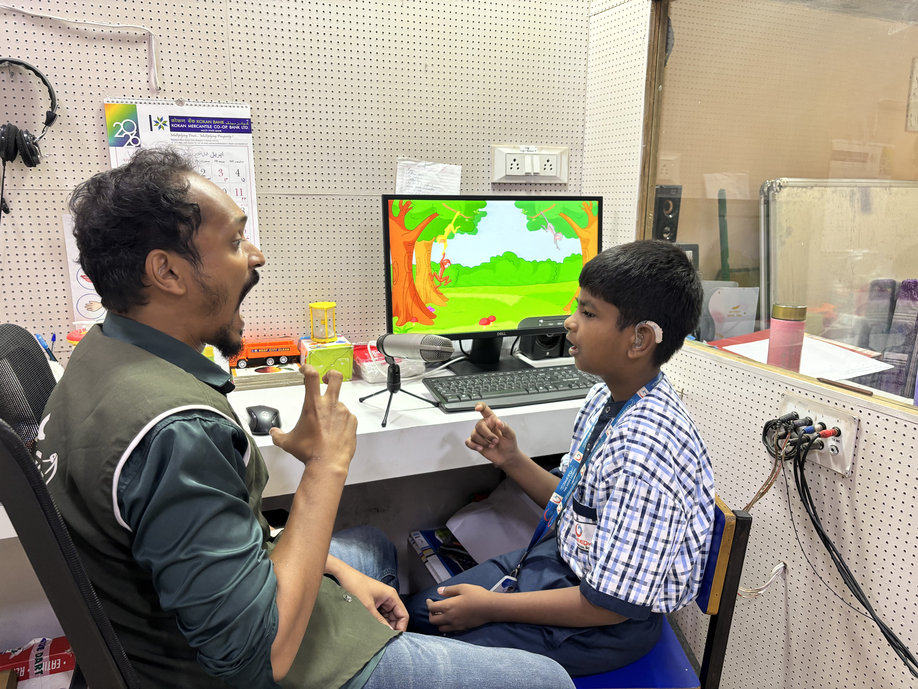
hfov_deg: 67.3
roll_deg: -0.8
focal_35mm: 26
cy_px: 344
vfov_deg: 53.1
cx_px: 459
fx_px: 690
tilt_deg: -12.7
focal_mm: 5.96
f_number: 1.6
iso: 160
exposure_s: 1/50
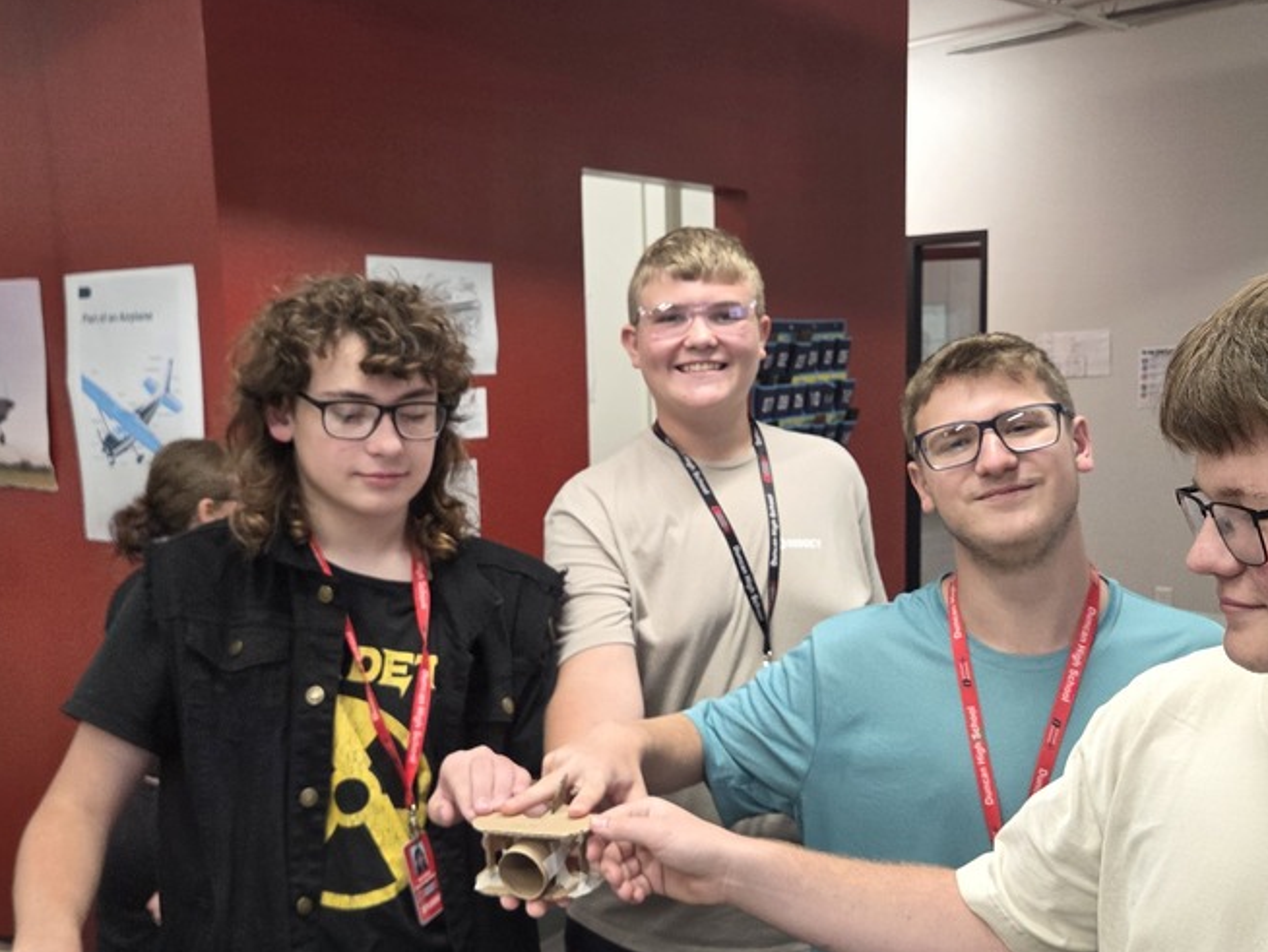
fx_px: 1319
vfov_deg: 39.6
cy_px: 549
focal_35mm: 36
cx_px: 632
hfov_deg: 51.3
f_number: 1.8
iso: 320
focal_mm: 5.4
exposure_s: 1/120
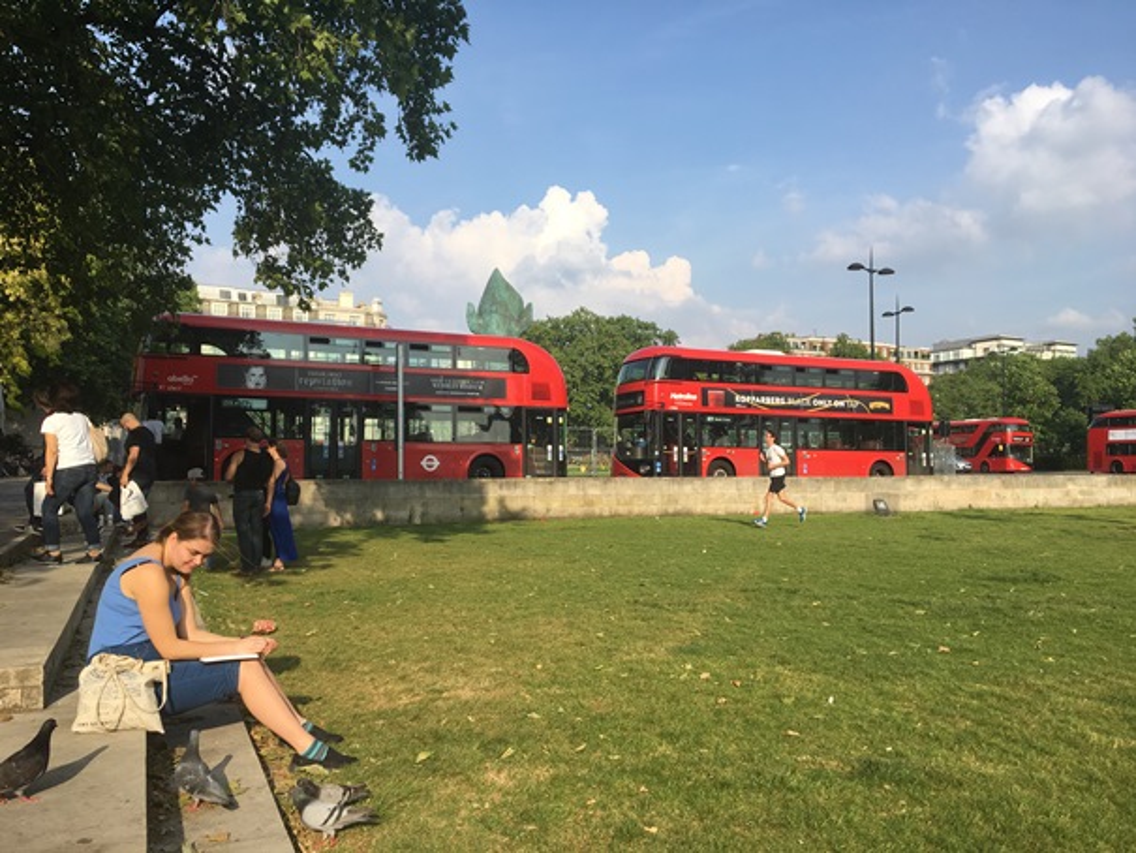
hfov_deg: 61.6
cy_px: 426
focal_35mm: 29
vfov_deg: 48.2
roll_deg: +0.2
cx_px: 568
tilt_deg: +2.0
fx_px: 952
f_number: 2.2
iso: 25
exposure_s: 1/1083
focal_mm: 4.15
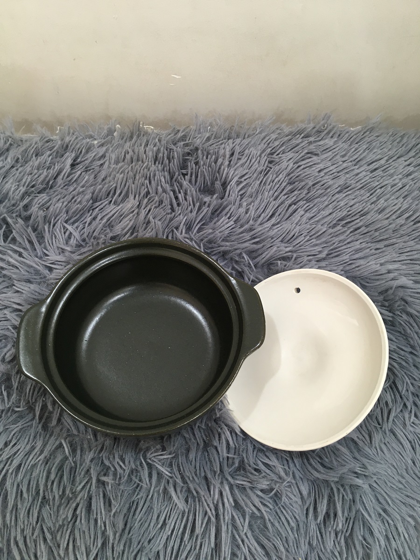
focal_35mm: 29
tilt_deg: -63.3
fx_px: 469
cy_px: 280
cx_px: 210
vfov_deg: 61.7
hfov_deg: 48.2
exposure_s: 1/33
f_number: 2.2
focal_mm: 4.15
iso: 100
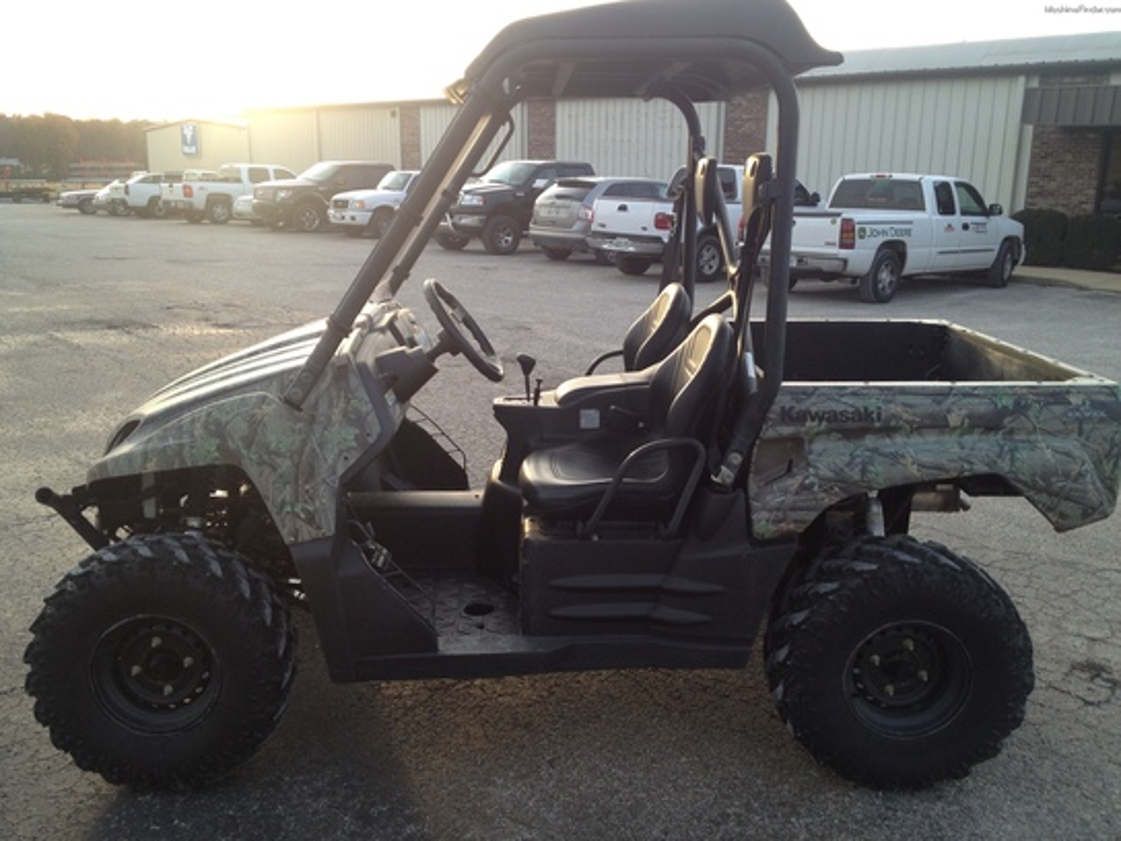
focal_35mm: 35
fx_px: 1133
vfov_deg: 40.7
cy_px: 420
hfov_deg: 52.6
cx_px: 560
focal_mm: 4.28
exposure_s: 1/181
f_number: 2.4
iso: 50
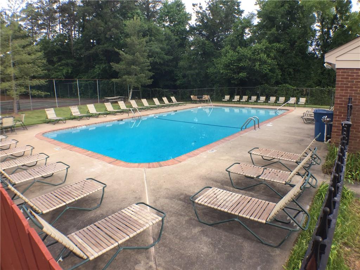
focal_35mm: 29
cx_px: 180
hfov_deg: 61.7
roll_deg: +0.0
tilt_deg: -11.6
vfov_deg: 48.2
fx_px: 302
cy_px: 135
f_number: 2.2
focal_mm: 4.15
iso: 32
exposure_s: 1/359
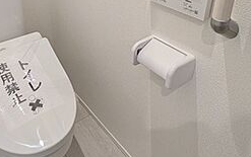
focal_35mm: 36
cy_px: 8
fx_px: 247
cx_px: 84
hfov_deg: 52.9
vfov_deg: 33.1
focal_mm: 1.83
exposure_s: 1/60
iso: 226
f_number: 2.2
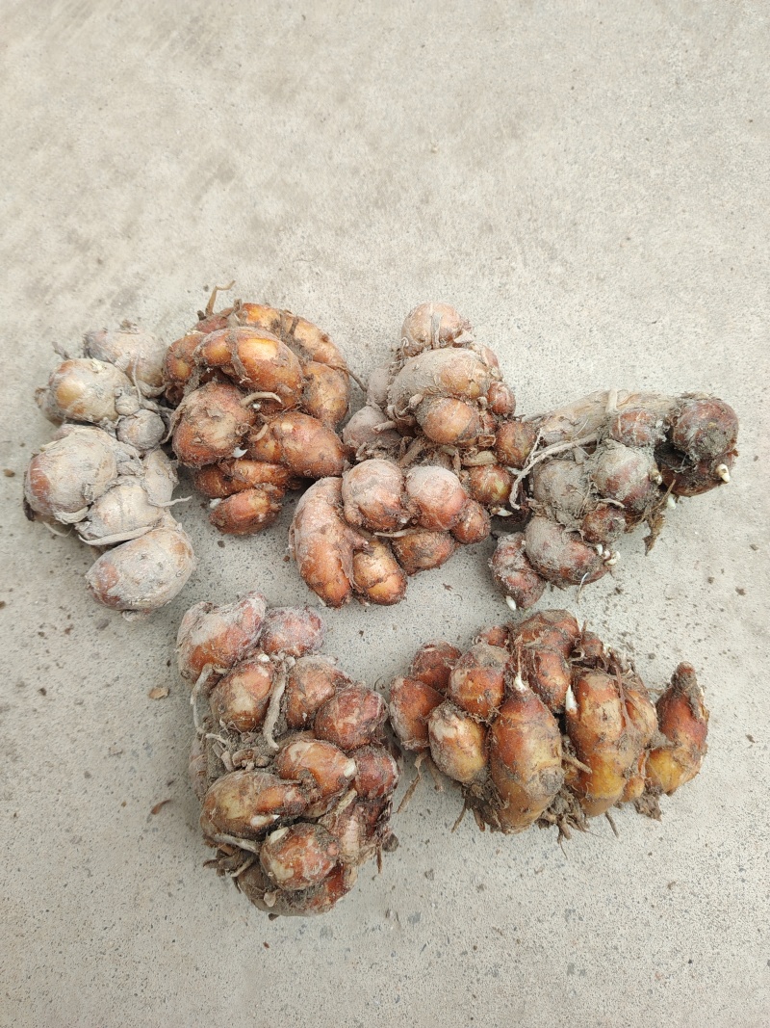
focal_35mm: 23
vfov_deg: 73.9
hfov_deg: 58.9
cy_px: 514
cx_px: 385
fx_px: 682
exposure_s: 1/100
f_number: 1.8
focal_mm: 5.25
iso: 50
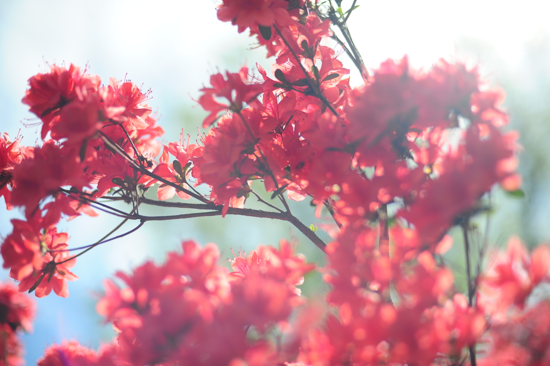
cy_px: 183
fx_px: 763
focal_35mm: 50
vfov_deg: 27.0
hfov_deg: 39.6
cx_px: 275
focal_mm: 50
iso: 200
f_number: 2
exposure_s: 1/8000
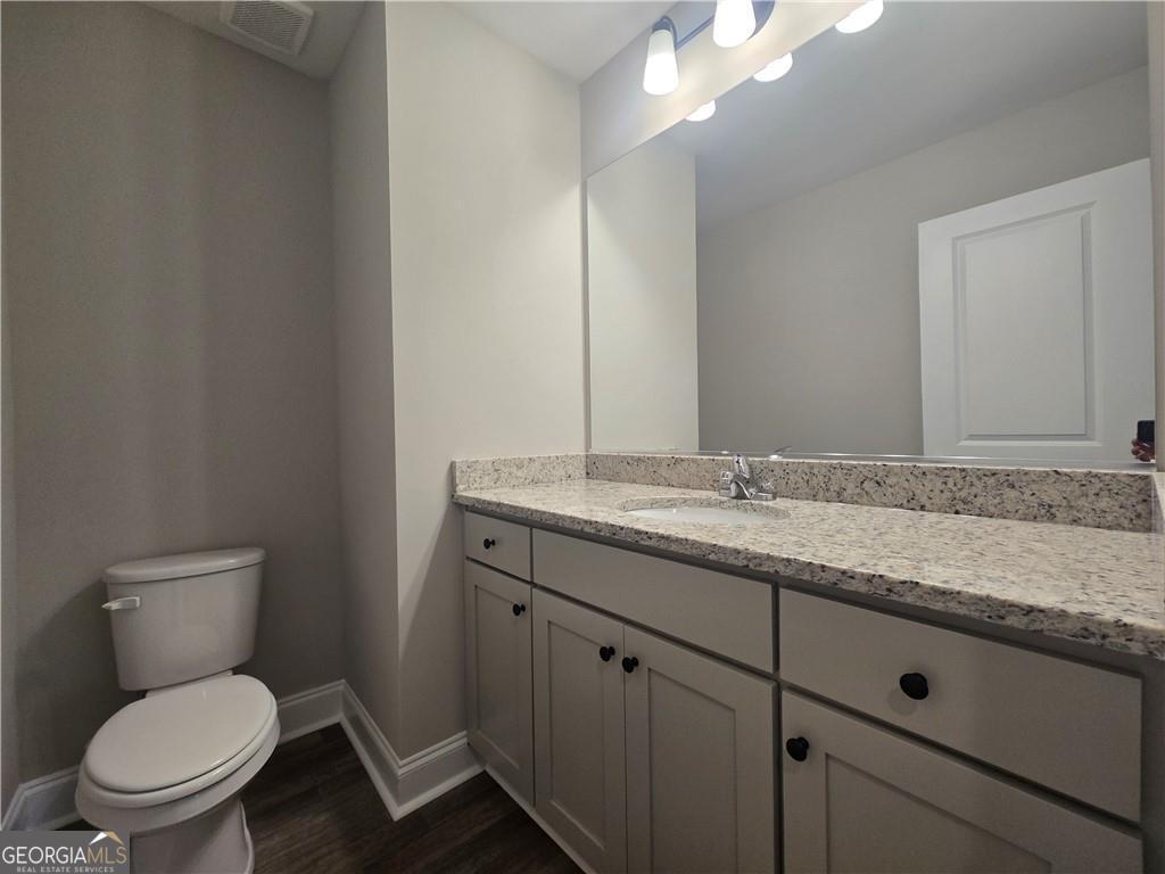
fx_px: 438
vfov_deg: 89.9
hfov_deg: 106.2
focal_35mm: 13
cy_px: 437
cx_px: 582
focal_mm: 2.2
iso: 100
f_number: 2.2
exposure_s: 1/60
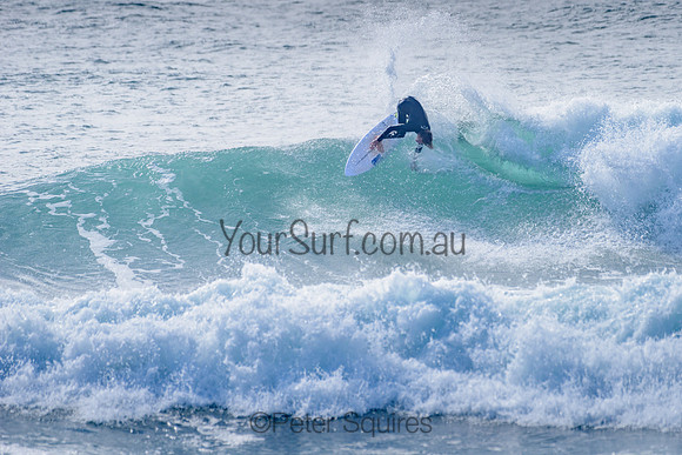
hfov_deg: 3.4
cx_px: 417
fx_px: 11599
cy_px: 176
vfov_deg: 2.2
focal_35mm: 612
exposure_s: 1/2000
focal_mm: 500
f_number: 5.6
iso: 100
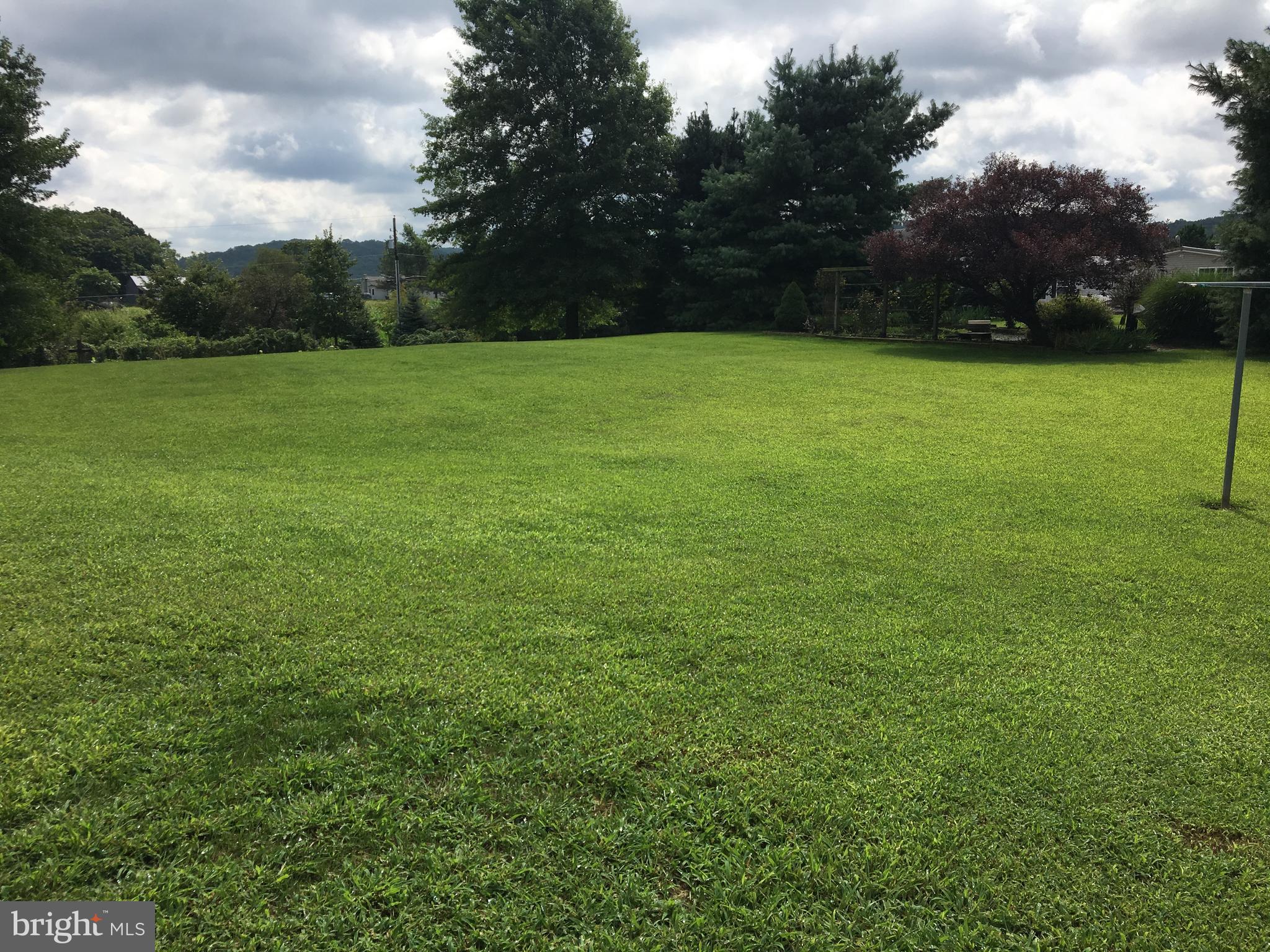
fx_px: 1064
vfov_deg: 48.2
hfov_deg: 61.7
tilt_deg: -8.8
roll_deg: -1.3
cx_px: 635
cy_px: 476
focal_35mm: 29
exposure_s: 1/2079
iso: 25
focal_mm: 4.15
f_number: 2.2
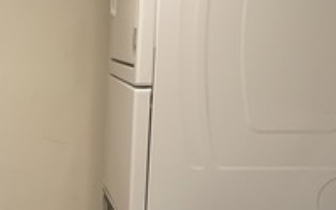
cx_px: -50
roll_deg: +0.1
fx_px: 842
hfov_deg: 21.2
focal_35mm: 92
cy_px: 256
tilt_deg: -14.7
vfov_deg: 13.8
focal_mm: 4.25
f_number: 1.8
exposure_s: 1/60
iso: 250
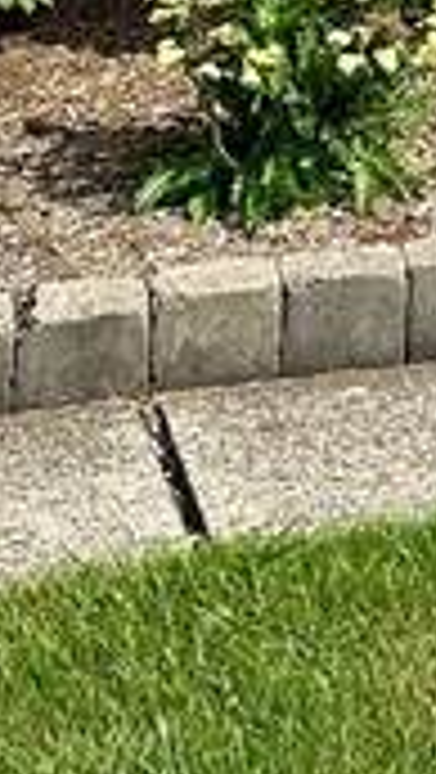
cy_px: -693
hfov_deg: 7.2
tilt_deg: +1.8
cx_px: 1178
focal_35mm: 156
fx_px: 3200
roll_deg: +0.3
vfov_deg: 12.4
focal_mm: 6.86
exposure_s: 1/5263
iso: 80
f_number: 1.78
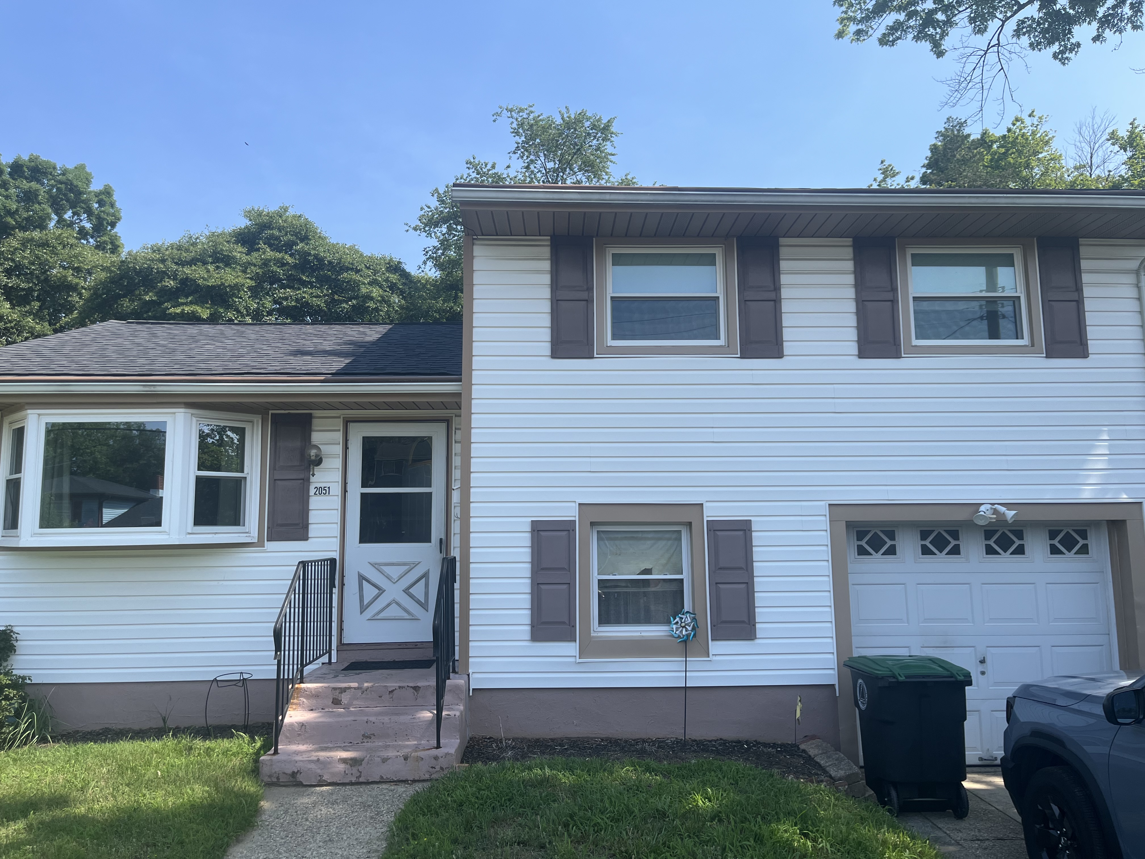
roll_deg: -0.3
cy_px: 430
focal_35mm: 26
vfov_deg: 53.1
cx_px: 572
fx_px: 860
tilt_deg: +7.6
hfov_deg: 67.3
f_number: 1.6
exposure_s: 1/2268
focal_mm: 5.1
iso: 50
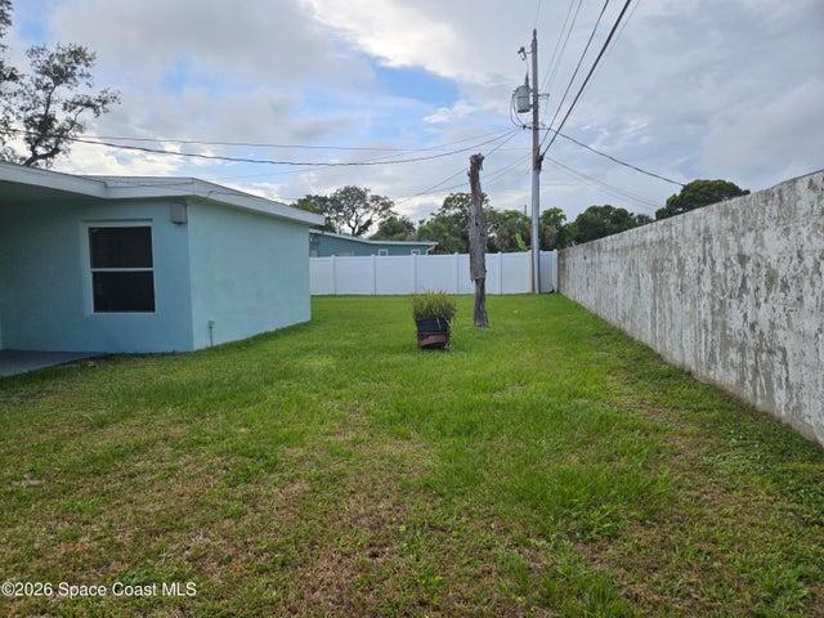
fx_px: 547
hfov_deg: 73.9
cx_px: 412
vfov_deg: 58.9
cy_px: 309
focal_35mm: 23
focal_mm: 5.4
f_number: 1.8
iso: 25
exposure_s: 1/1387
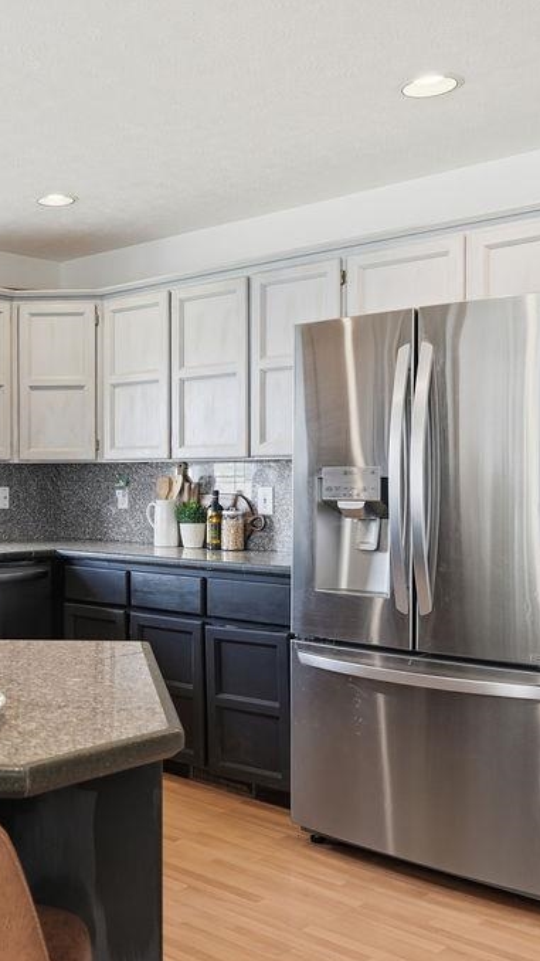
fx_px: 988
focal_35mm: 39
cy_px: 483
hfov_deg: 28.9
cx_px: 23
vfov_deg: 51.9
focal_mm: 24.5
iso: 100
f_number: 8
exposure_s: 1/30
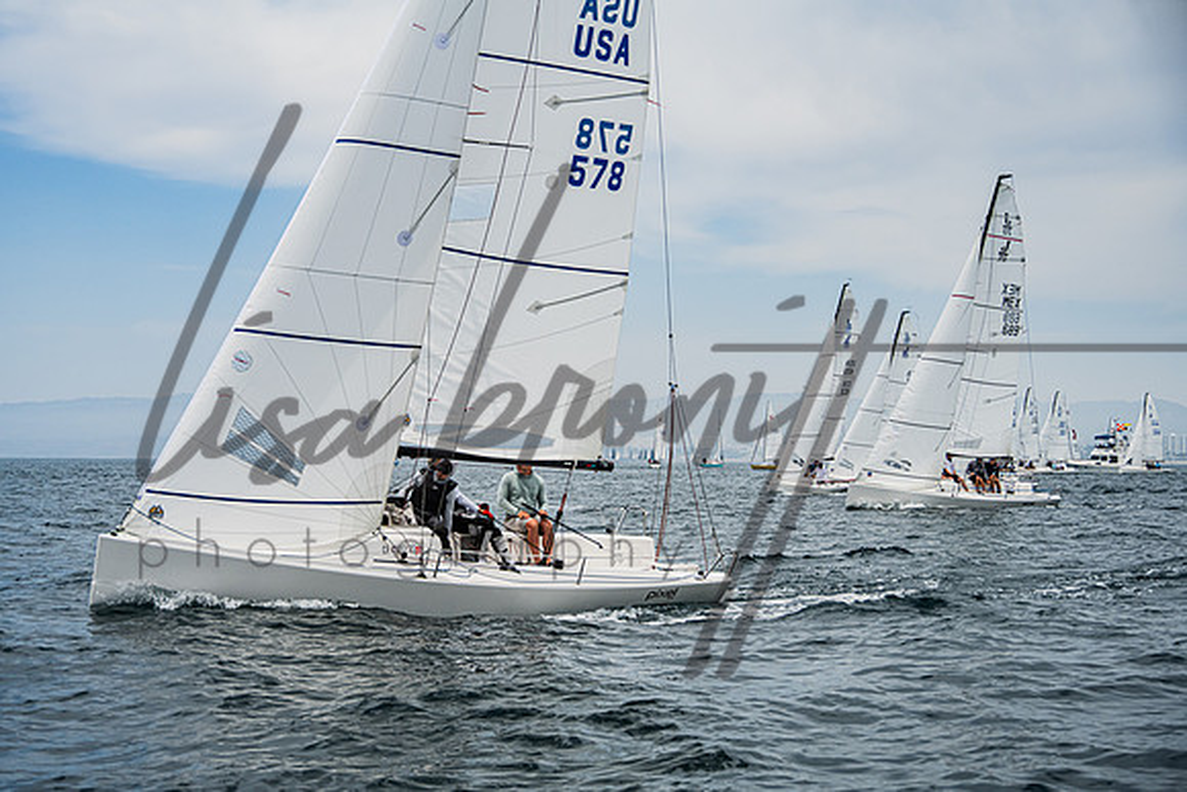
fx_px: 1937
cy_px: 423
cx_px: 553
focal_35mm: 59
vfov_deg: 23.1
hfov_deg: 34.1
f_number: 5.6
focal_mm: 55
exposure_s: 1/4000
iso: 500
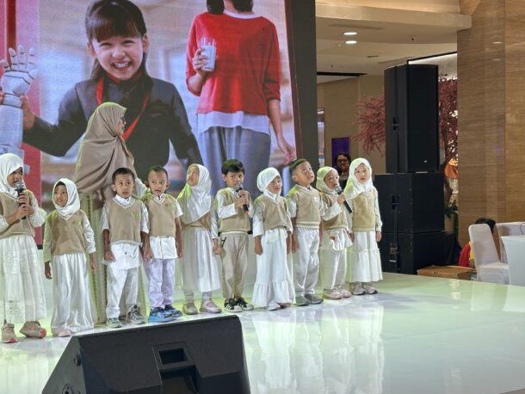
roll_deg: +1.8
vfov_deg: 24.8
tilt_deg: -3.1
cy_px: 222
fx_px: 895
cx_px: 206
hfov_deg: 32.6
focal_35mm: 59
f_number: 1.78
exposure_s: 1/60
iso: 50
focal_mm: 6.86
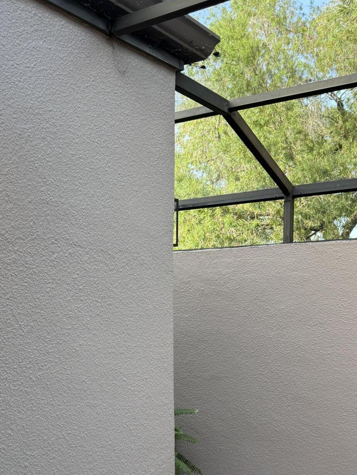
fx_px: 578
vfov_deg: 43.8
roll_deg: +1.1
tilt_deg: -4.3
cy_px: 339
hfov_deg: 34.1
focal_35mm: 42
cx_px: 129
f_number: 1.78
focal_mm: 6.76
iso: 100
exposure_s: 1/322
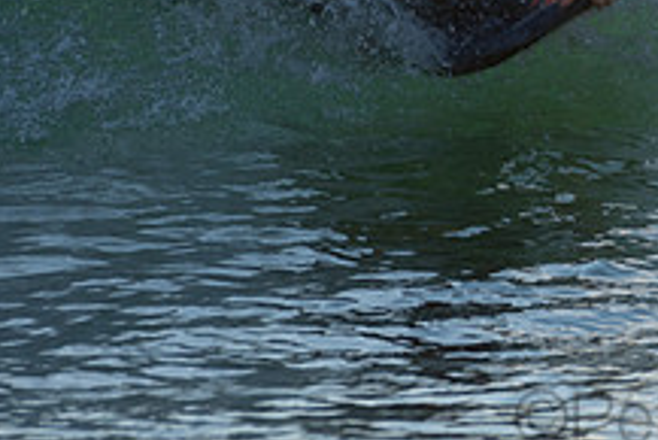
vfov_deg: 0.7
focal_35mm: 2001
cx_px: 749
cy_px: -86
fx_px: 36597
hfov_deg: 1.0
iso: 200
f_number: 5.6
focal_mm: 500
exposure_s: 1/400
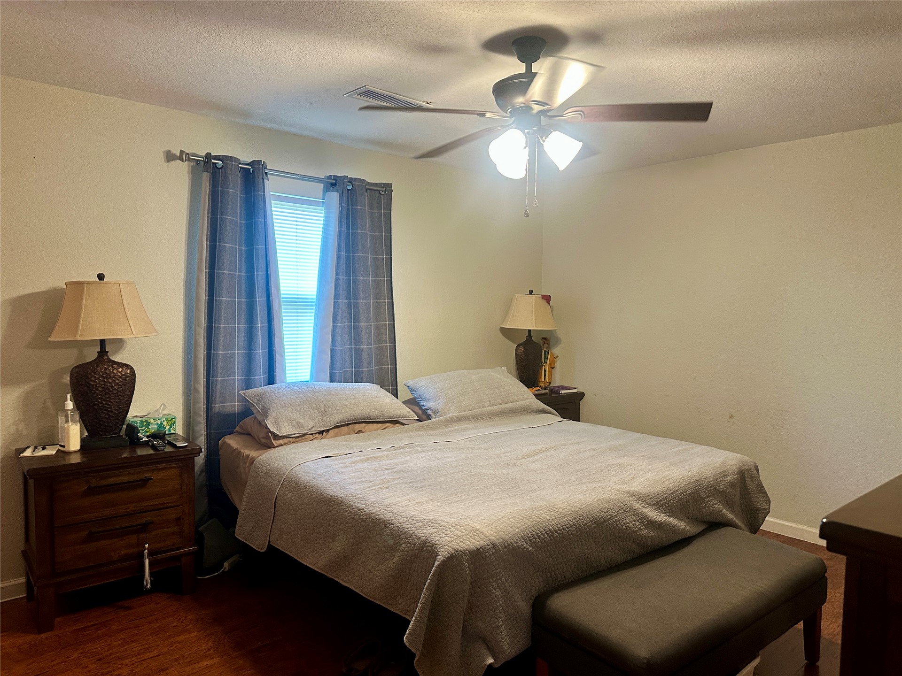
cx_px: 451
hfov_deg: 71.6
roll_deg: -0.8
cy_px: 338
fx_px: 625
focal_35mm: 24
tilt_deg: -2.5
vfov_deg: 56.8
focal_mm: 6.86
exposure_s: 1/60
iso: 250
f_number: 1.78
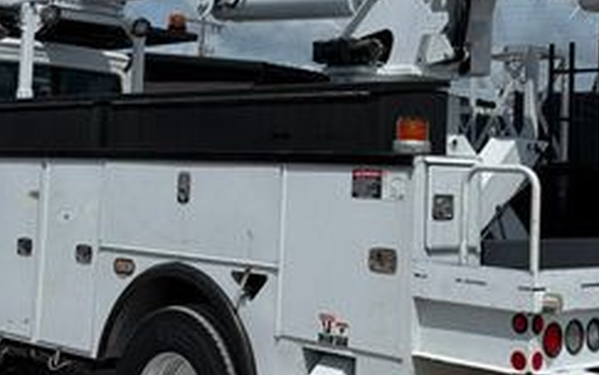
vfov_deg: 19.3
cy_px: 101
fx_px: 1094
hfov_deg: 30.6
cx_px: 352
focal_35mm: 67
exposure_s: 1/11905
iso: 80
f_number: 1.78
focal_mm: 6.76
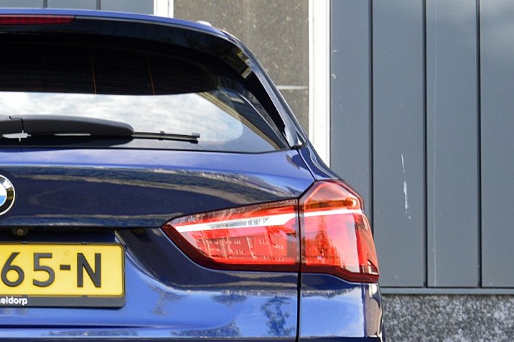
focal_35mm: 119
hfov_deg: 16.6
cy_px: 326
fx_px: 1699
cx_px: -60
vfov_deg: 11.4
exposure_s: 1/80
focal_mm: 35
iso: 400
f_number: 8
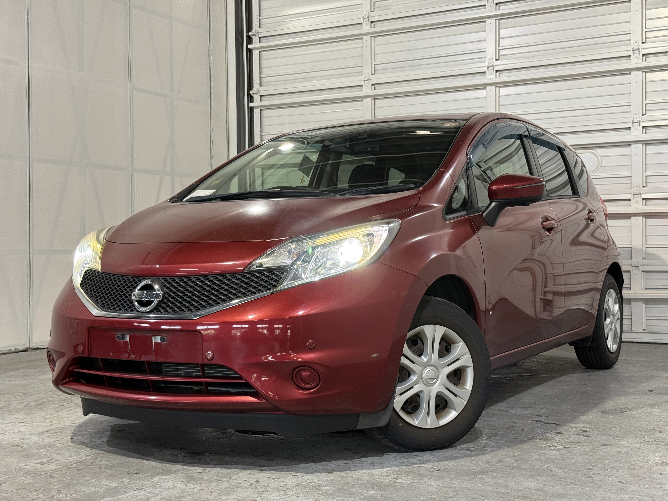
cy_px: 250
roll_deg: +0.3
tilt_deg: -0.1
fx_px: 926
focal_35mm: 48
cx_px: 334
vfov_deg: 30.3
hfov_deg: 39.7
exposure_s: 1/60
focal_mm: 6.76
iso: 125
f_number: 1.78
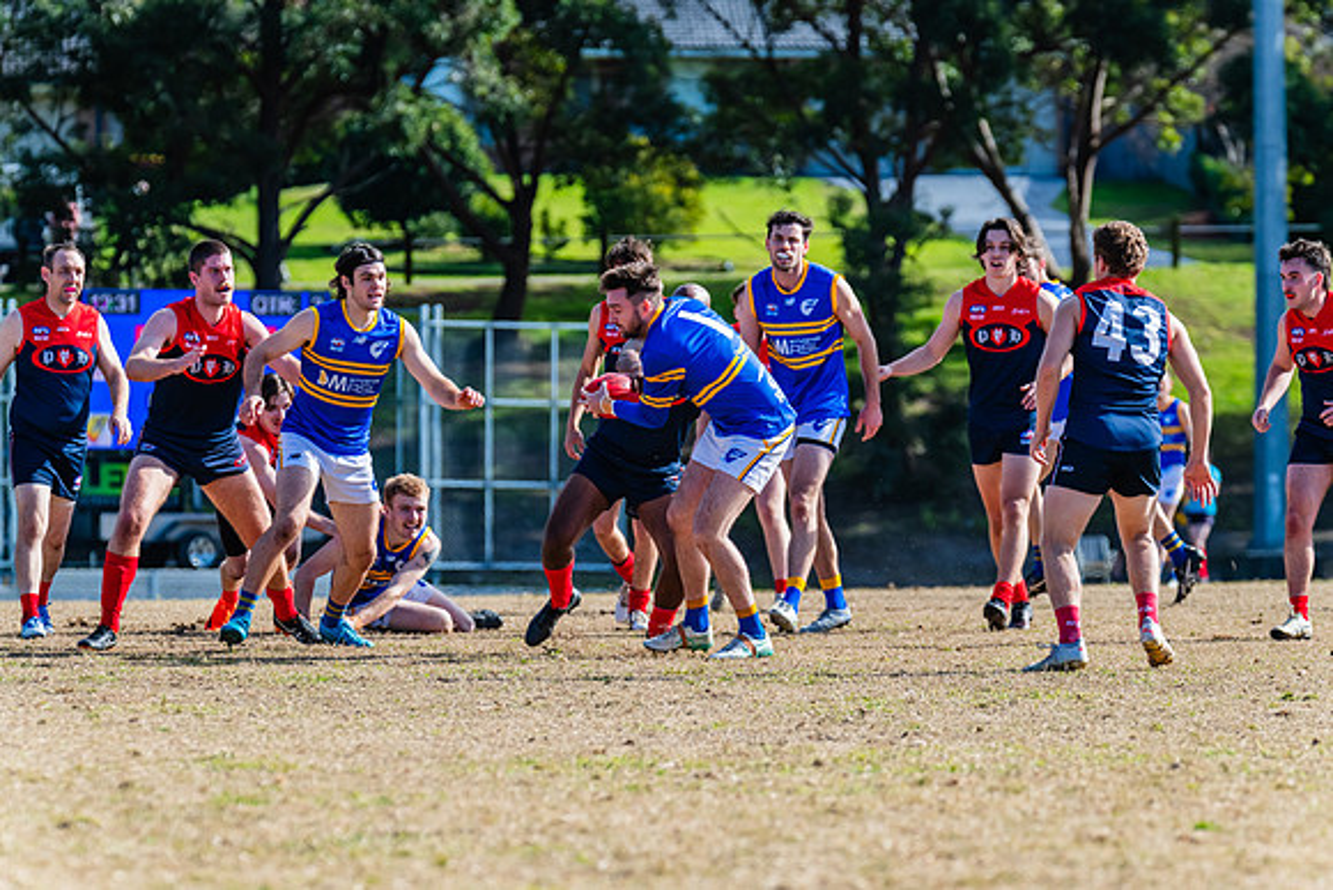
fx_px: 10740
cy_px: 445
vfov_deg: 4.7
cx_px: 666
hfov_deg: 7.1
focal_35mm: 290
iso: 640
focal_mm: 290
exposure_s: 1/1600
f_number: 7.1
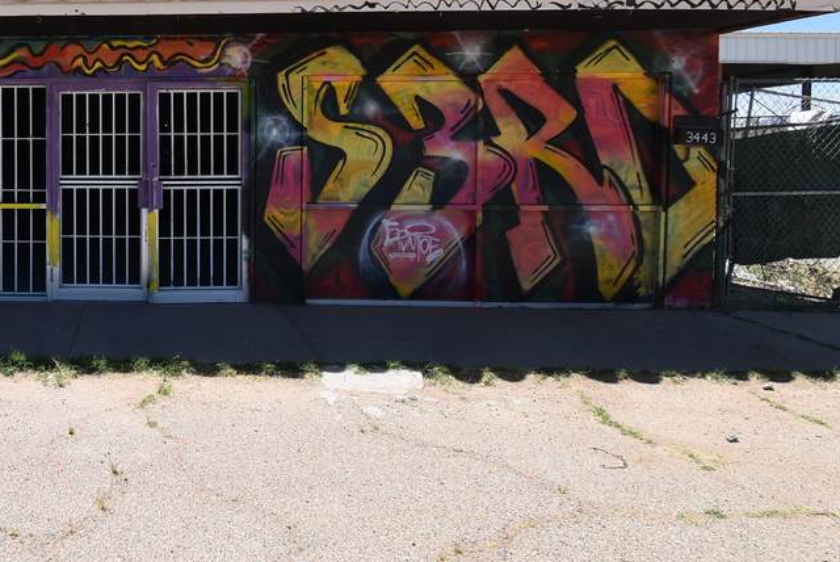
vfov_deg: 43.1
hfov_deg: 54.2
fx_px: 701
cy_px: 186
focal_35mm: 30
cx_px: 88
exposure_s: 1/250
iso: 100
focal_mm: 10
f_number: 8
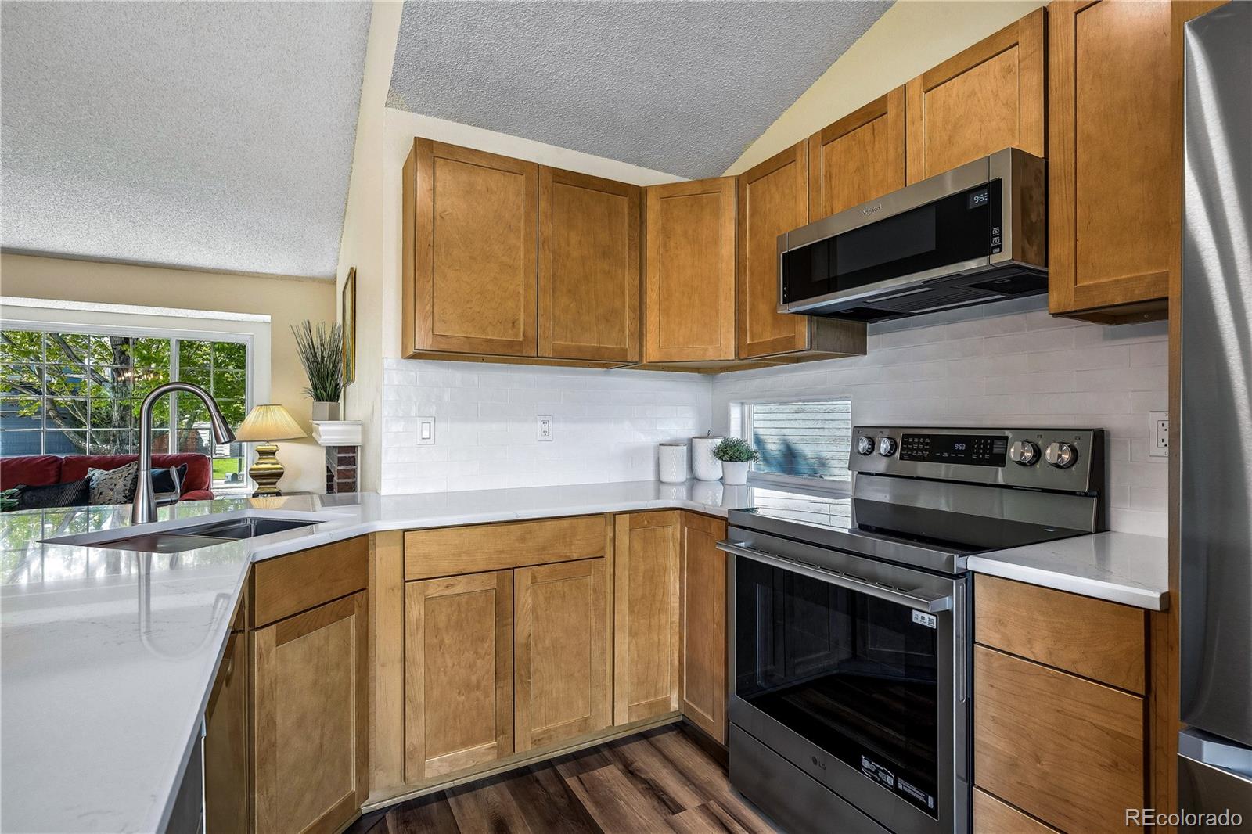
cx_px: 626
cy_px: 417
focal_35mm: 17
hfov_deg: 93.3
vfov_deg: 70.4
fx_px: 591
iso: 400
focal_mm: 17
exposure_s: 1/30
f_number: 10
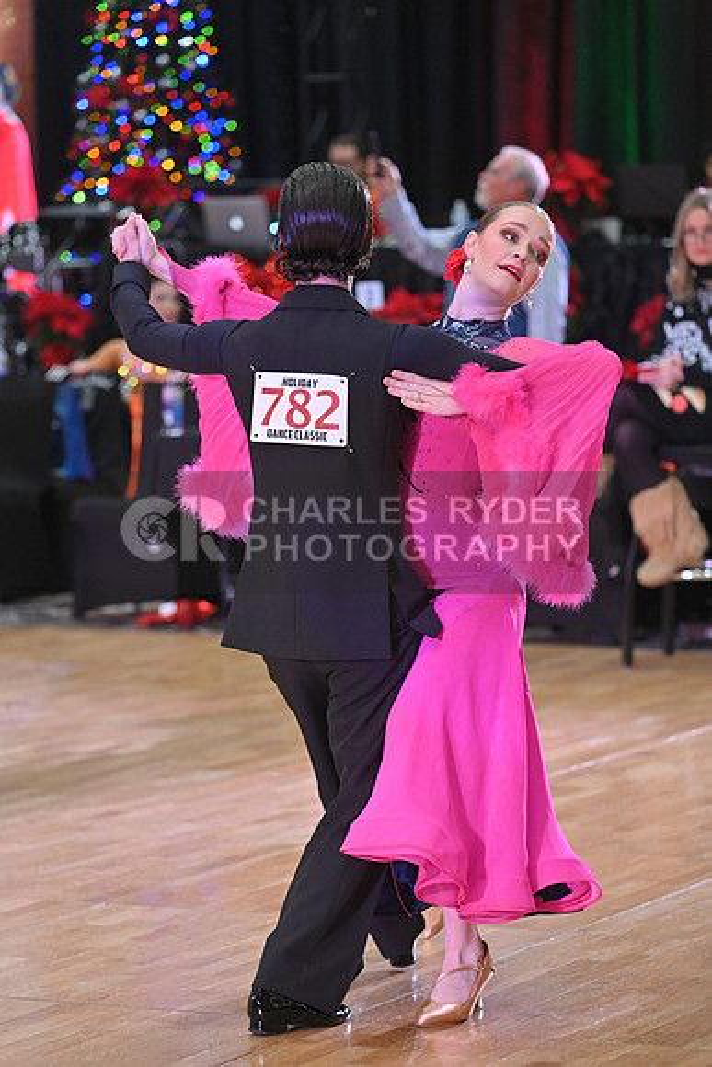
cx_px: 356
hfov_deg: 9.5
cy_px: 534
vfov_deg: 14.2
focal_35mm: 145
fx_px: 4299
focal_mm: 145
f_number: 4.5
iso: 3200
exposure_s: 1/400
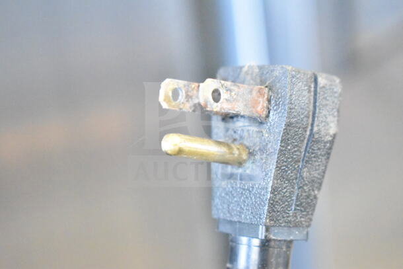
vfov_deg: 16.6
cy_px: 134
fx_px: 924
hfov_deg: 24.6
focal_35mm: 82
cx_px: 202
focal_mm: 55
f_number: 5.6
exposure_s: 1/100
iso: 22800
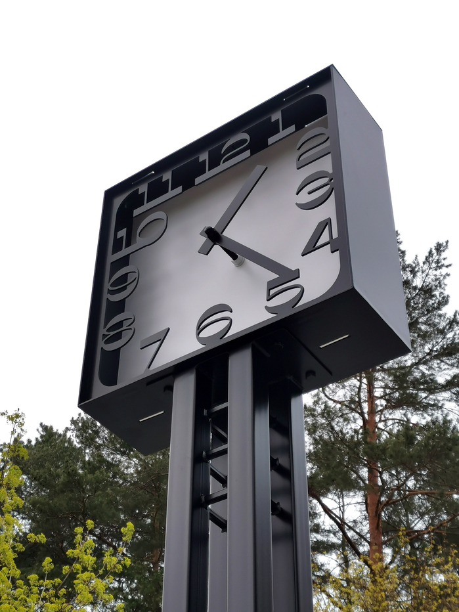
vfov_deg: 32.2
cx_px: 230
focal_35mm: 60
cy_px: 306
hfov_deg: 24.4
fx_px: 1061
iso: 50
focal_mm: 5.58
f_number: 1.8
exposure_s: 1/129
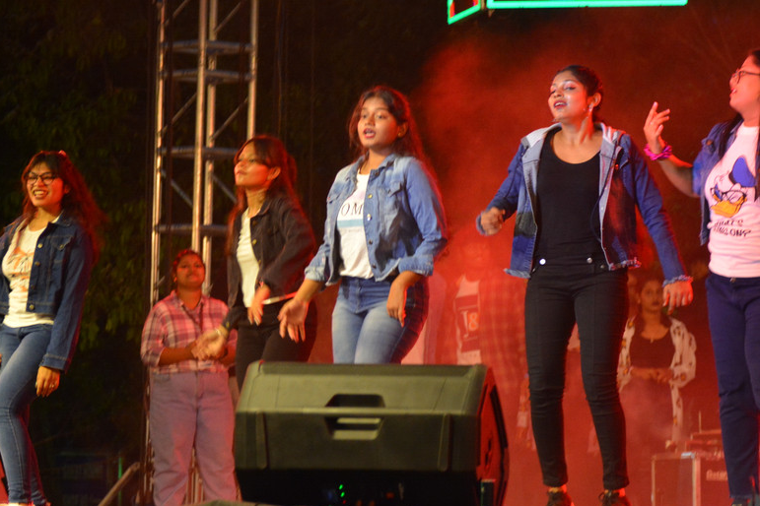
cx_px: 523
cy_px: 181
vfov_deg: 5.8
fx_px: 5024
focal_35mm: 238
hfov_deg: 8.6
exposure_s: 1/125
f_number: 4.5
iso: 1400
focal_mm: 102
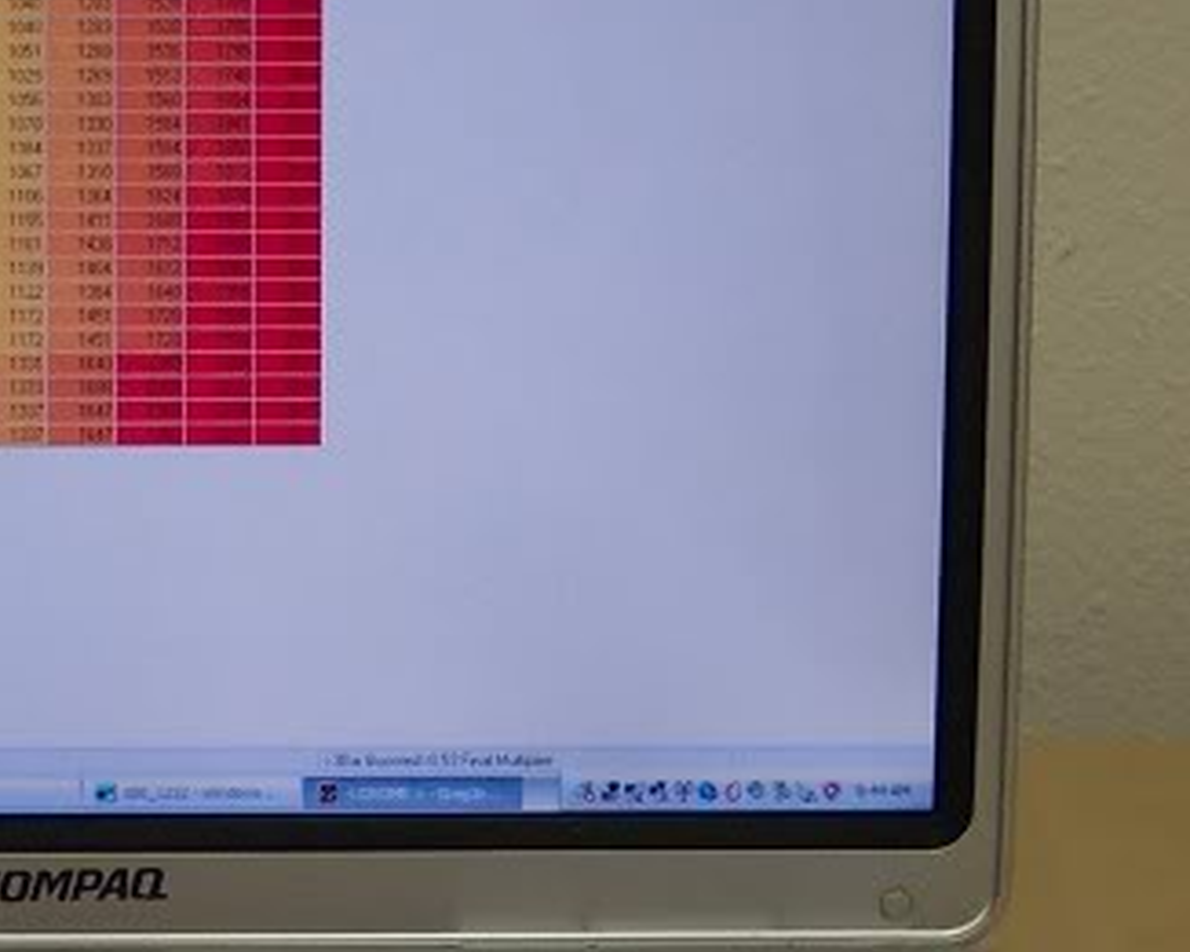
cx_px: 99
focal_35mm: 118
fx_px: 4157
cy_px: 751
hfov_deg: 16.1
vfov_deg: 13.0
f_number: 2.8
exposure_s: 1/60
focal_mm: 8
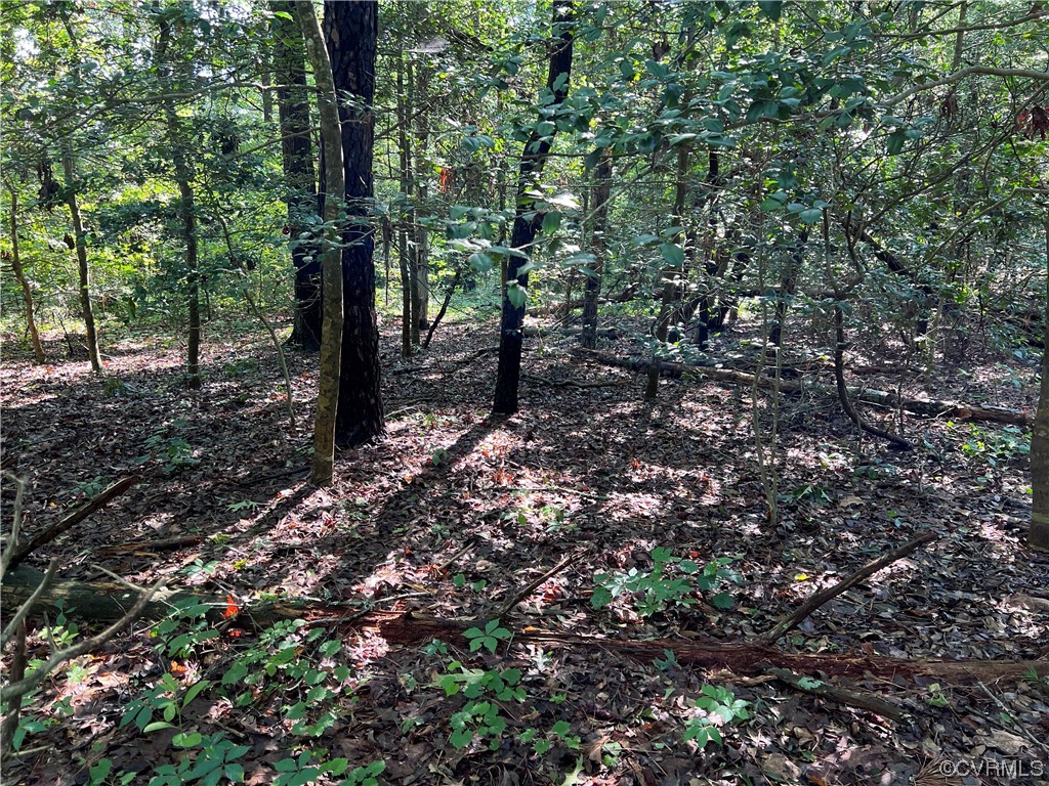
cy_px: 393
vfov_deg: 53.1
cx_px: 524
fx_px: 788
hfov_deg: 67.3
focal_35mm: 26
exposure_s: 1/117
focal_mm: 5.7
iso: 125
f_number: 1.5
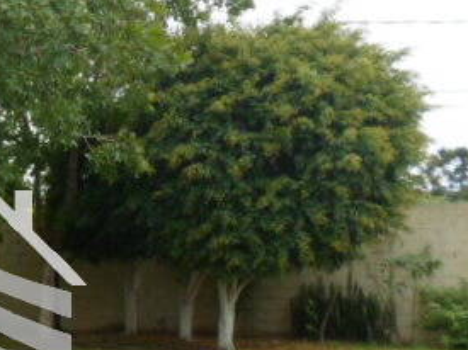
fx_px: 1257
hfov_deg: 20.3
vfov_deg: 15.7
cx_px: -19
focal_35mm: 93
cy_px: 313
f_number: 2.5
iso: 80
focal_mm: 4.5
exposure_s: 1/250
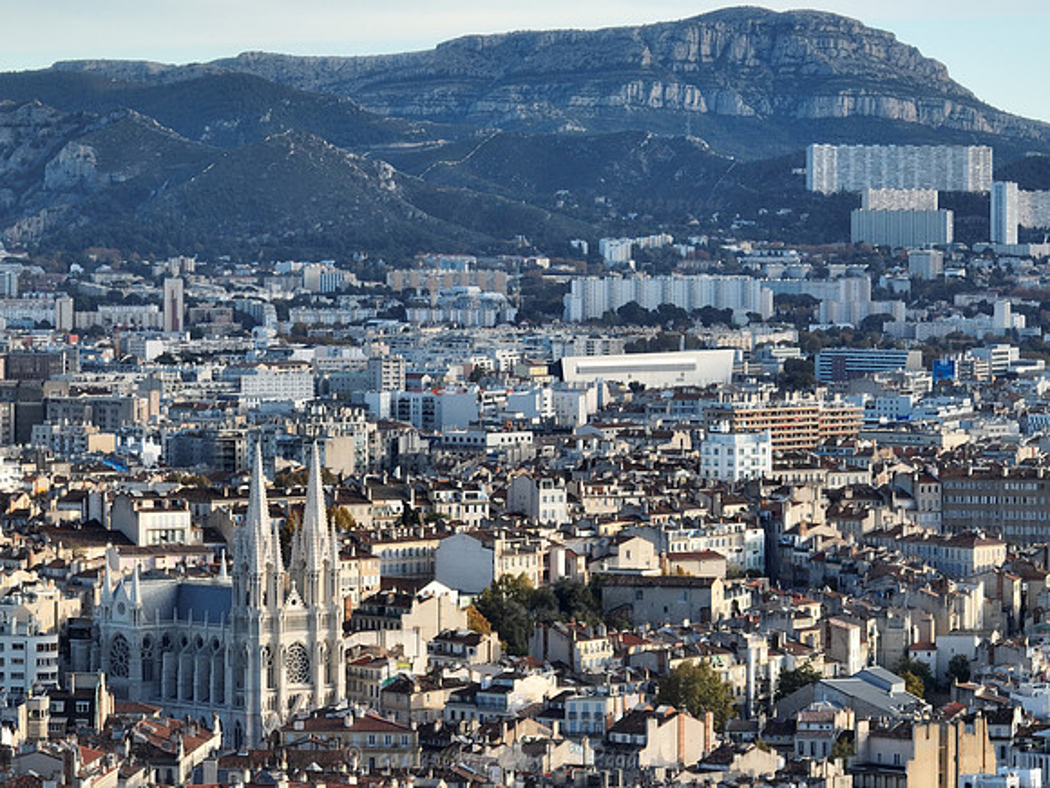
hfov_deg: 12.3
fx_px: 4884
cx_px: 525
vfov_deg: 9.2
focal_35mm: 161
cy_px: 394
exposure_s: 1/40
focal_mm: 29.85
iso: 100
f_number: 4.4
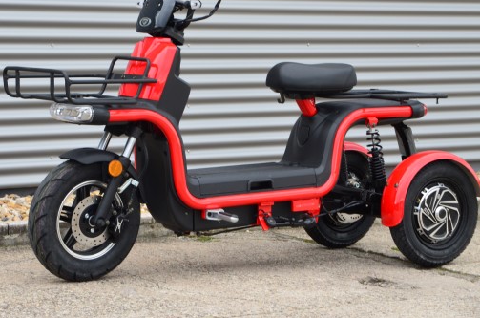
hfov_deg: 19.0
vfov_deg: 12.6
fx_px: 1437
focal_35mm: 108
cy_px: 93
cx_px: 208
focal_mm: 50
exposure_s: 1/60
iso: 400
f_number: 10
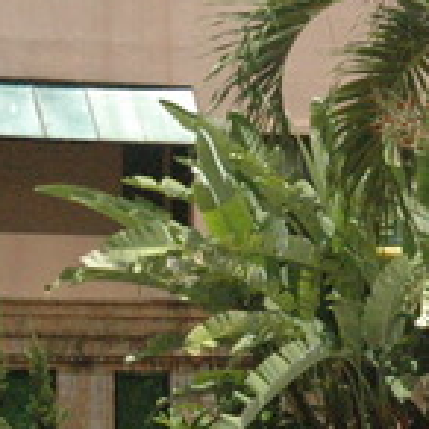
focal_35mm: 243
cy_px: 695
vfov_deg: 7.1
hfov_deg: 7.0
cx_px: 720
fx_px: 3412
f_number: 5
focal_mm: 35
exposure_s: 1/8000
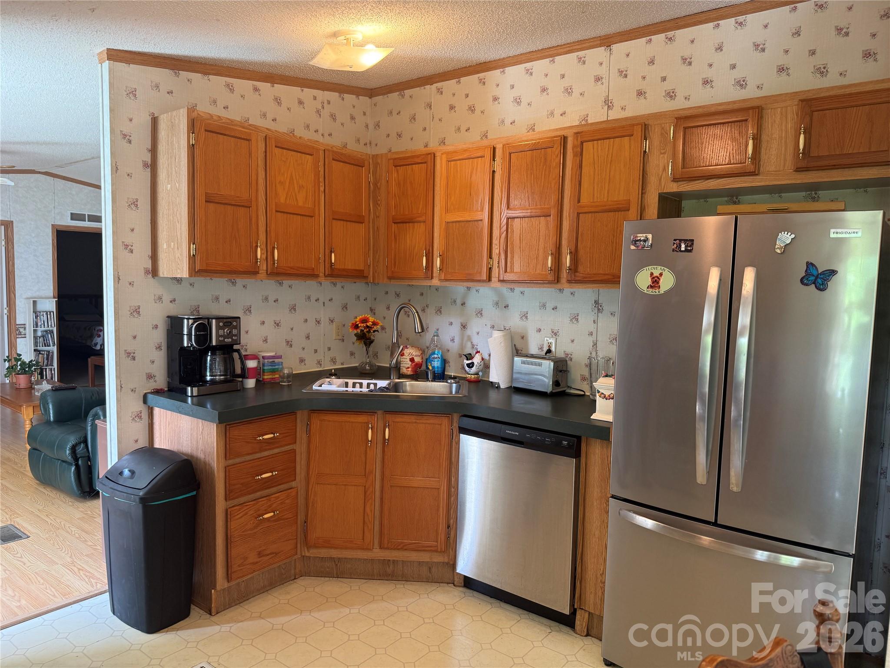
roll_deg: -0.8
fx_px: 617
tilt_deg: -3.5
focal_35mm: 24
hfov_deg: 71.6
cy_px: 334
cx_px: 445
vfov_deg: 56.8
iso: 125
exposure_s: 1/60
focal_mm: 6.76
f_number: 1.78
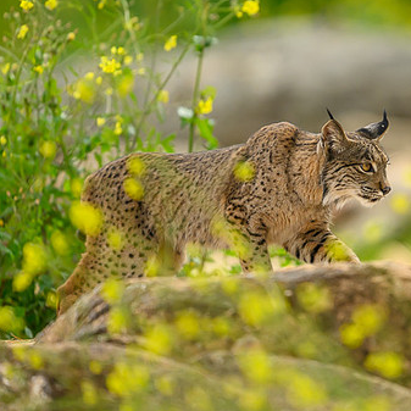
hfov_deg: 2.0
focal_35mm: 881
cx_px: 335
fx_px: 11834
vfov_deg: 2.0
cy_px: 172
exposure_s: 1/2000
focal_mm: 560
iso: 1100
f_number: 4
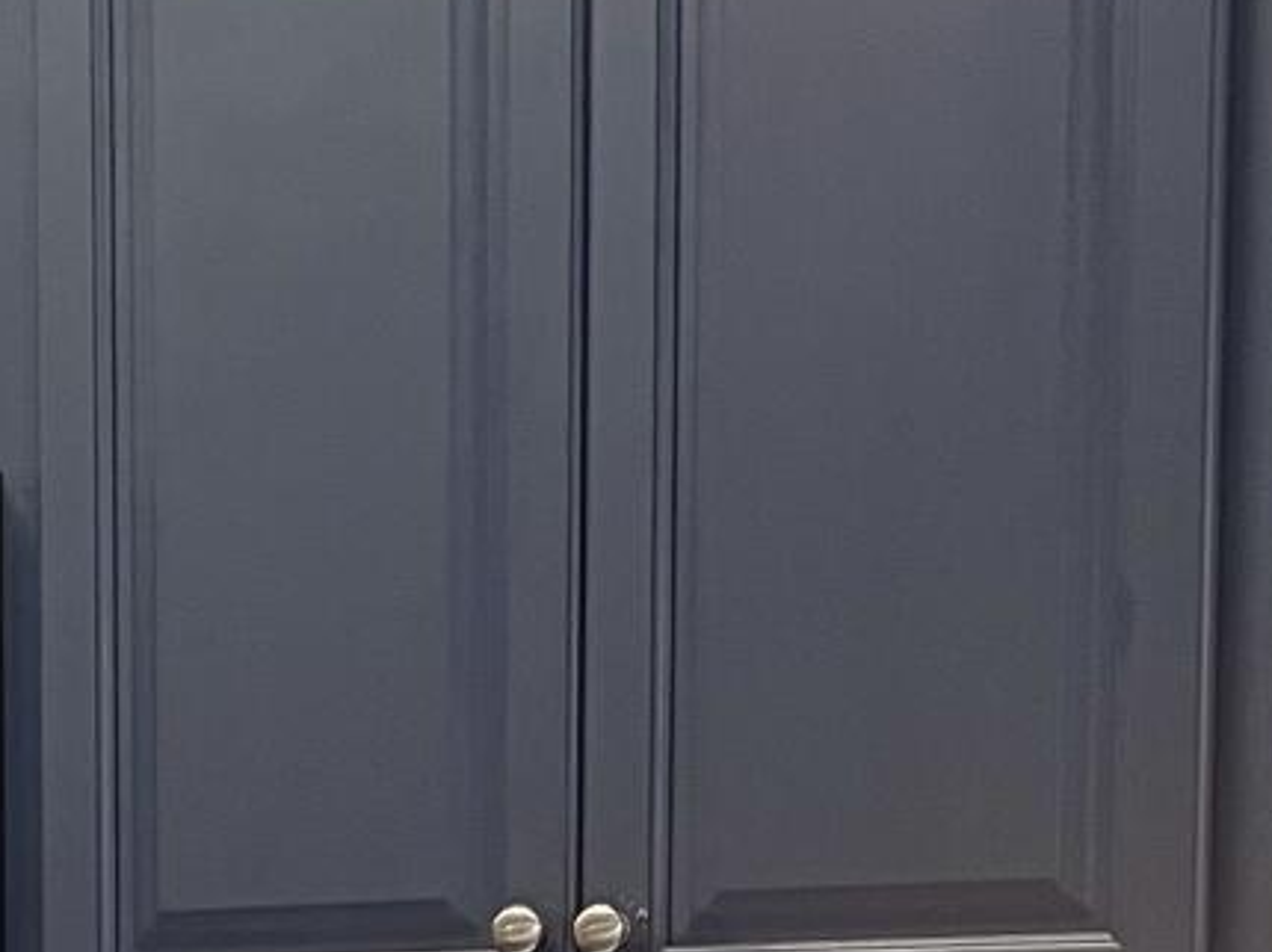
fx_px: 4444
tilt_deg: -6.2
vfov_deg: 11.6
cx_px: -346
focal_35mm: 121
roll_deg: +1.3
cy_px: 1543
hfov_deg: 15.6
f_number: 1.5
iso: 160
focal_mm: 5.7
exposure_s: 1/60
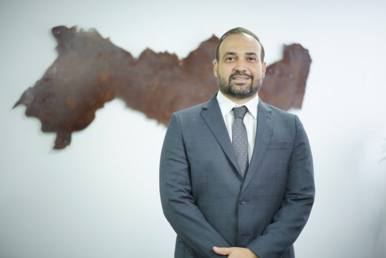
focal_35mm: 55
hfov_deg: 36.2
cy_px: 129
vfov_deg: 24.7
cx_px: 193
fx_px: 590
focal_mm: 55
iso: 320
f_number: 1.8
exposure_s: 1/100
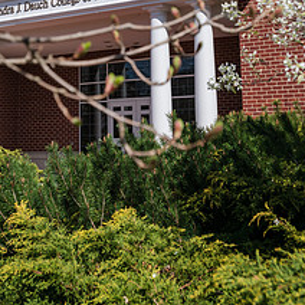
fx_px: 648
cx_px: 128
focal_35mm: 65
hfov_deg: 26.5
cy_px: 29
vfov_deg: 25.6
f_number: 6.3
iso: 320
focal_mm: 28
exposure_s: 1/400
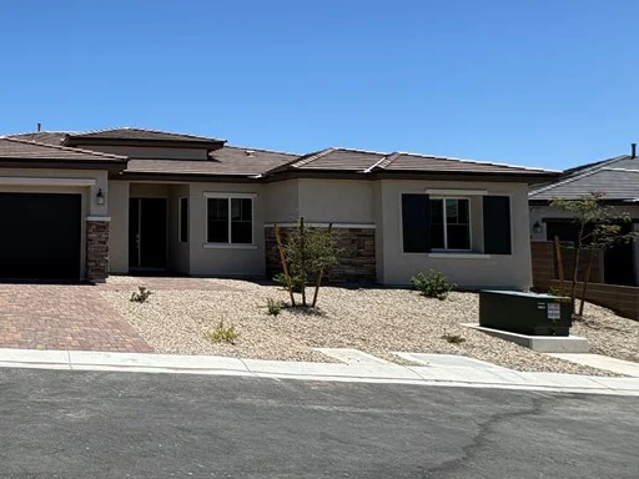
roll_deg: -2.4
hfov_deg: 51.5
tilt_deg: +4.2
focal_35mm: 28
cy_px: 198
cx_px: 7
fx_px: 517
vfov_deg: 49.5
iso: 40
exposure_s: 1/2028
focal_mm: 2.22
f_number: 2.2
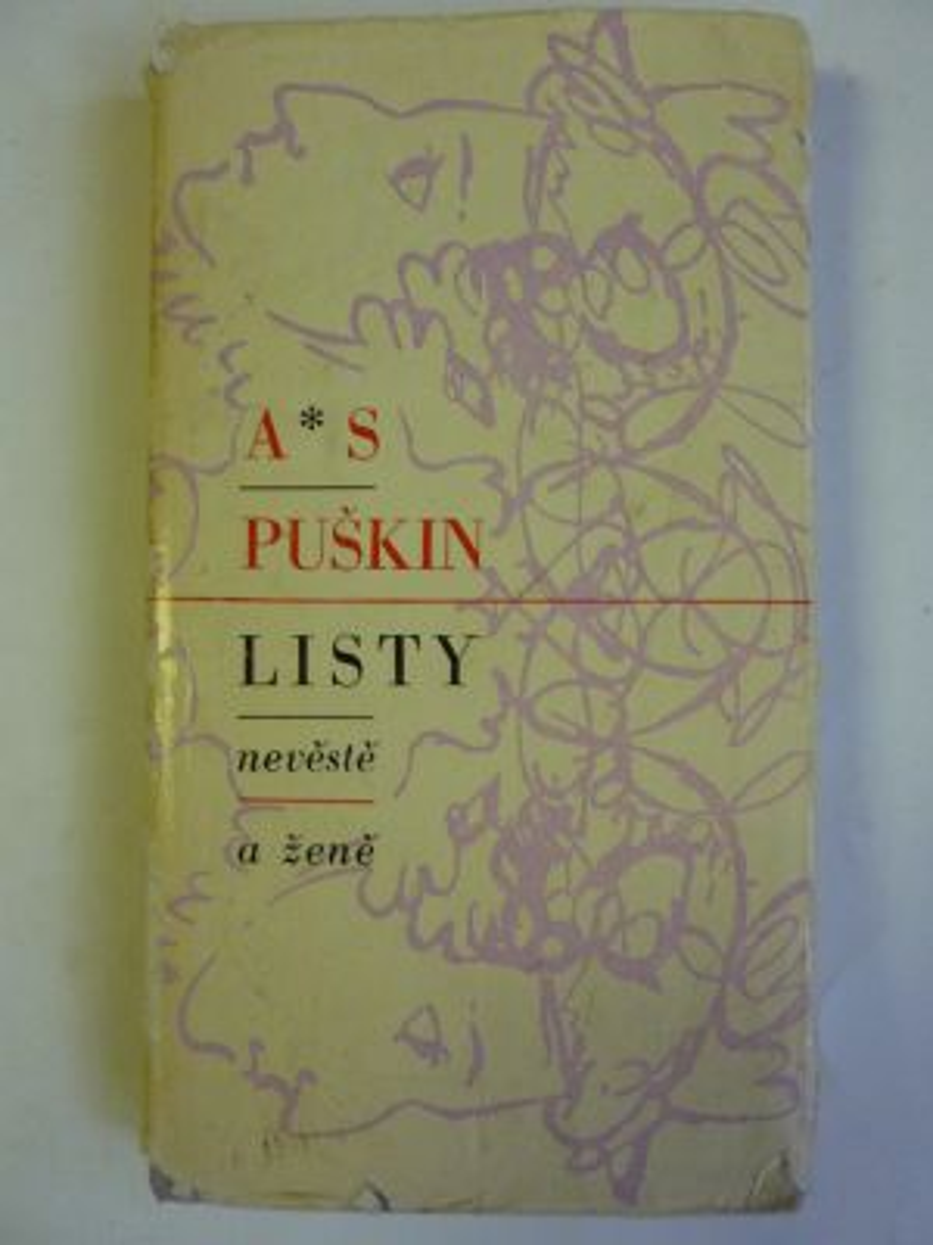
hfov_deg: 54.9
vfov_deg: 69.4
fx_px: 898
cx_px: 466
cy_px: 622
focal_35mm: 25
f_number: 3.3
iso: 400
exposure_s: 1/30
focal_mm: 4.1
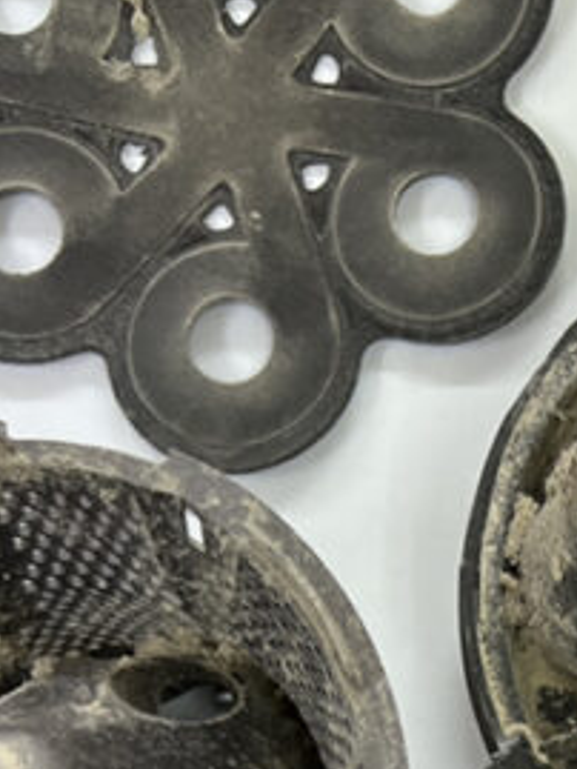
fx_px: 2199
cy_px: 1221
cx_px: 797
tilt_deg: -88.9
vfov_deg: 17.4
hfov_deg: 14.2
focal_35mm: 99
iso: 100
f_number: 1.5
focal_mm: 5.7
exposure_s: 1/100
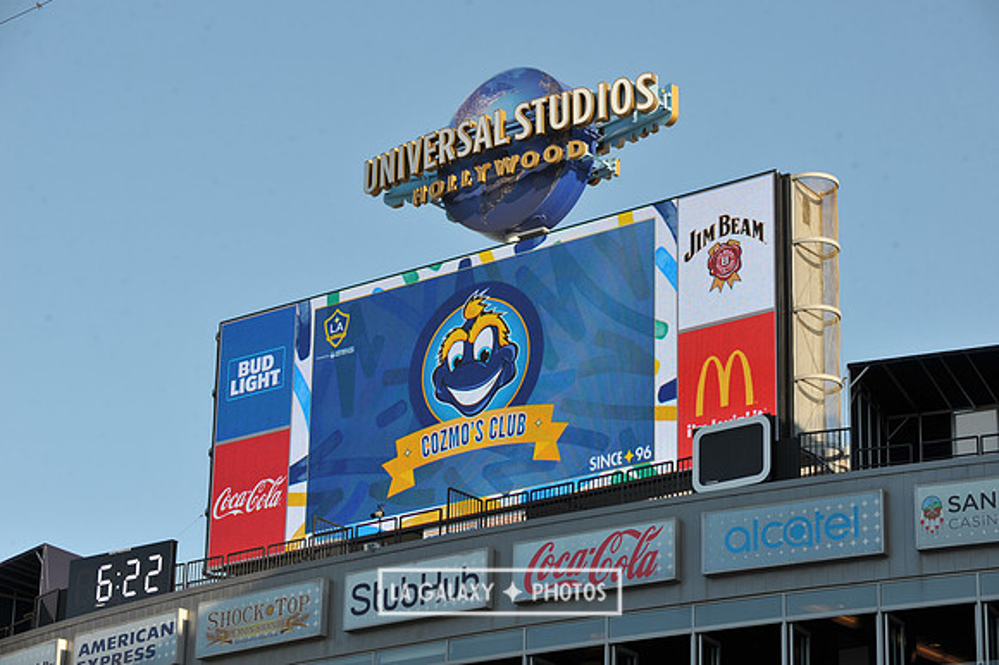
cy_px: 332
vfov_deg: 13.4
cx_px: 500
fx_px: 2829
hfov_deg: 20.0
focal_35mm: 102
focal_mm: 102
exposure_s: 1/320
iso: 200
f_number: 9
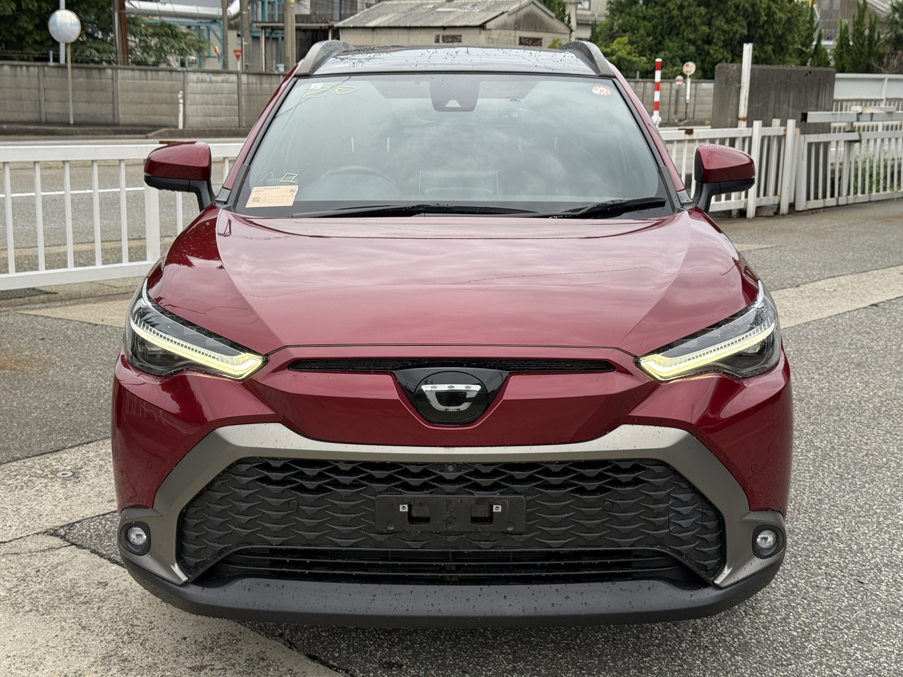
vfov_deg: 30.3
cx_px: 452
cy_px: 338
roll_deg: -1.2
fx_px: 1252
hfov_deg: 39.7
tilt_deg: -11.1
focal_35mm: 48
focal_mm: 6.76
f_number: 1.78
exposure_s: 1/740
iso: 64
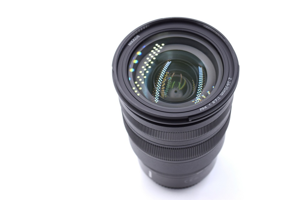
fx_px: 623
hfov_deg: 27.0
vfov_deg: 18.2
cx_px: 150
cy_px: 100
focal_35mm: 75
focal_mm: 50
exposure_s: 1/125
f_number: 8
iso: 400
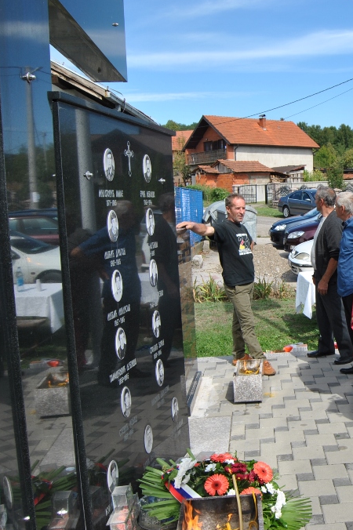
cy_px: 264
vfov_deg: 47.4
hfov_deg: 30.6
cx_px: 342
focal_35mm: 41
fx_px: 604
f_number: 7.1
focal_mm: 18
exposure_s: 1/200
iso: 100
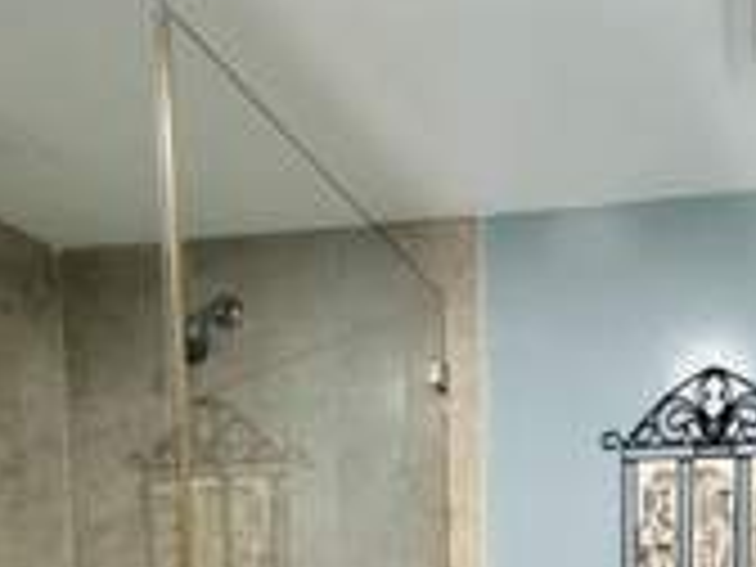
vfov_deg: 30.3
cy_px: 691
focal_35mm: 40
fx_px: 874
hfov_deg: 44.5
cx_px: 603
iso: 320
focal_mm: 2.22
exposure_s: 1/60
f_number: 2.2
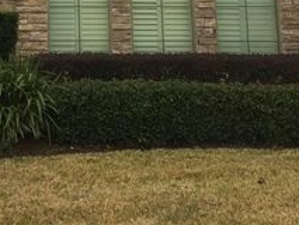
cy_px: -108
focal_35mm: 87
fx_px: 752
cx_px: -18
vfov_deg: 15.7
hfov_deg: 21.5
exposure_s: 1/373
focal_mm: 4.15
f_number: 2.2
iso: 32
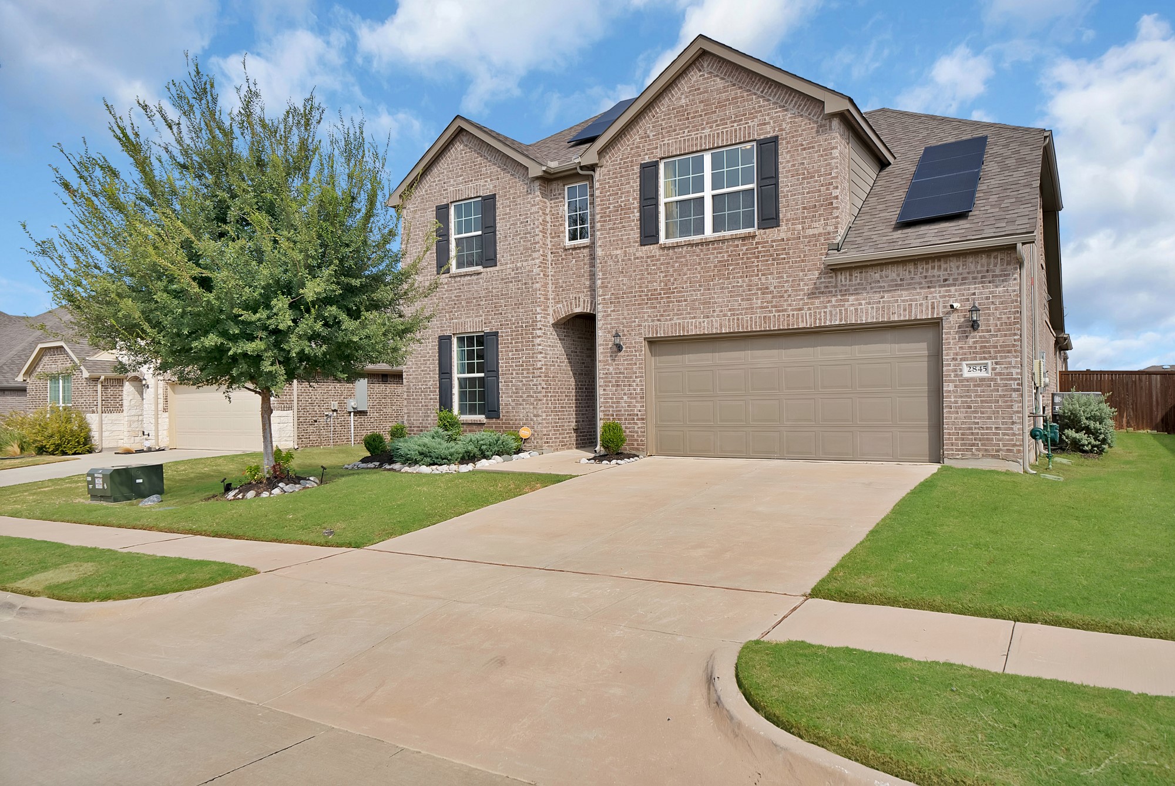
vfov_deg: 55.2
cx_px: 588
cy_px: 393
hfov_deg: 76.0
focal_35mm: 23
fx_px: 751
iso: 640
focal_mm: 23
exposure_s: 1/320
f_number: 9
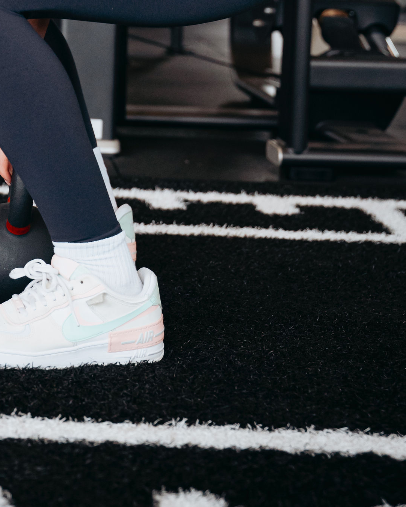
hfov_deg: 14.1
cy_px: -34
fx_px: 1607
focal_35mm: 107
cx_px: -44
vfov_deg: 17.4
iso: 2500
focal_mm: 42.8
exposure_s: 1/640
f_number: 2.8
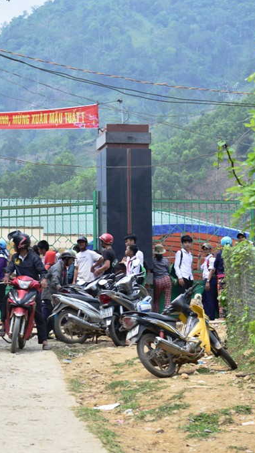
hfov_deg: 6.3
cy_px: 228
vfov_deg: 11.3
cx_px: -46
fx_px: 2286
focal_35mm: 190
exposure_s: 1/500
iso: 200
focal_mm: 120
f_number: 5.6
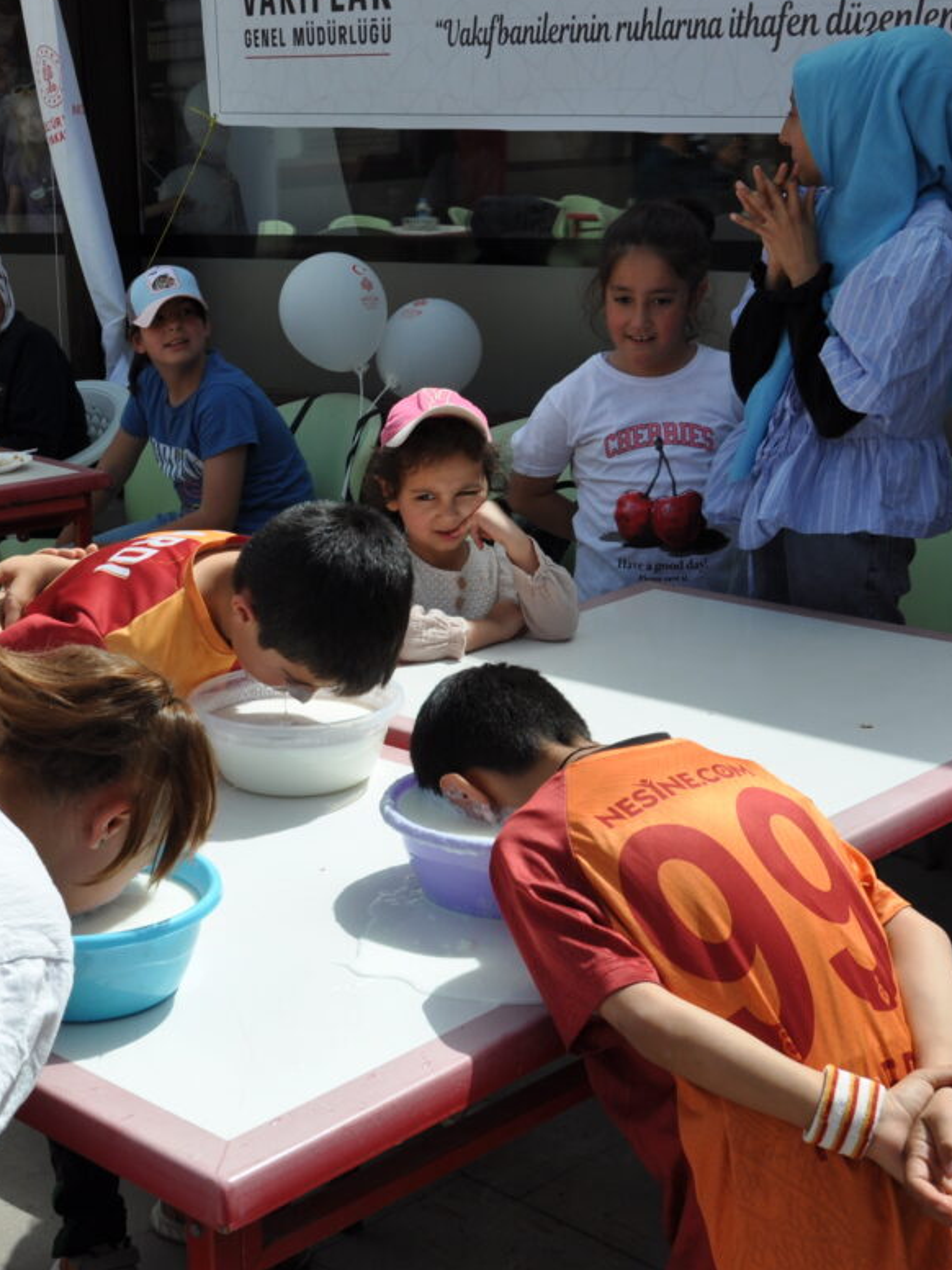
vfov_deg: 33.8
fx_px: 2090
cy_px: 606
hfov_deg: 25.2
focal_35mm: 57
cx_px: 173
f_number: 10
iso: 200
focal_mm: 24
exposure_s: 1/400
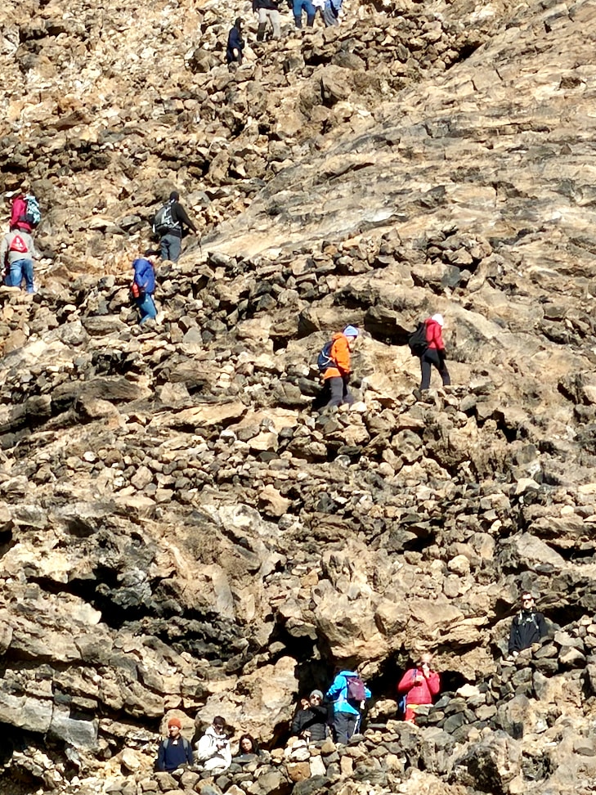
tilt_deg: +22.5
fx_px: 12098
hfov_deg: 2.8
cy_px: 258
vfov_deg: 3.8
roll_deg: -0.4
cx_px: 275
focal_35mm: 527
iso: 32
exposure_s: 1/639
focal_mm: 16.89
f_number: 2.8
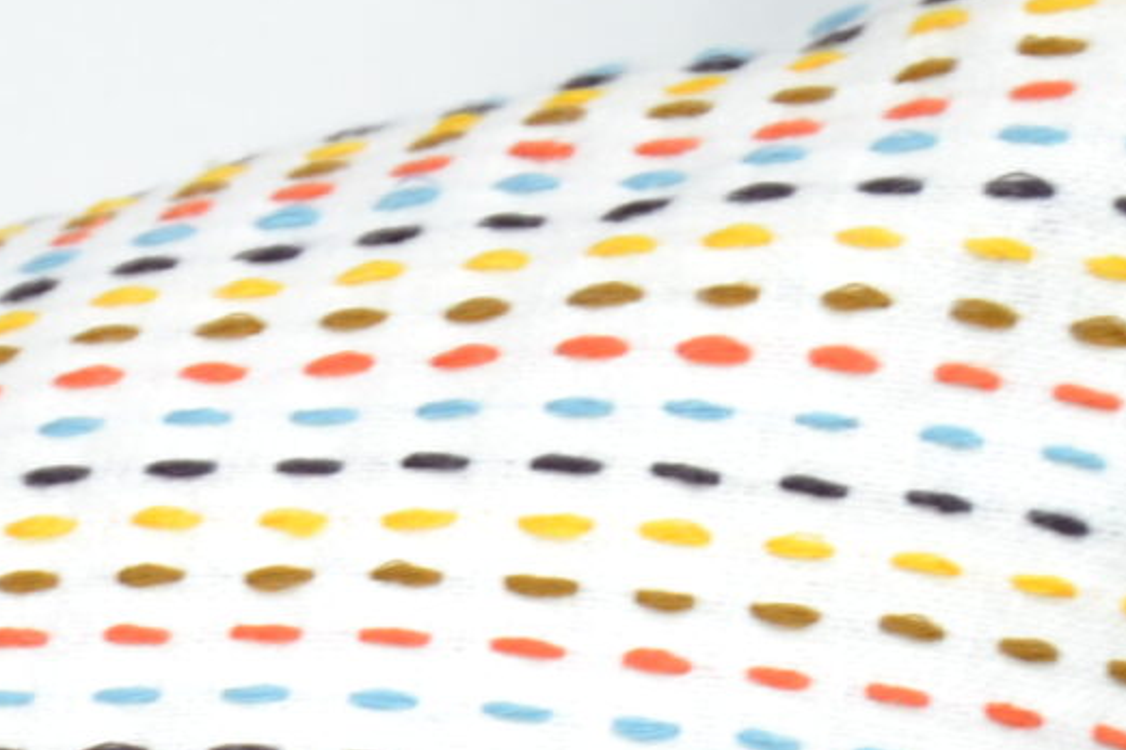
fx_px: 16133
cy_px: 933
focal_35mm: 516
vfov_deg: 2.7
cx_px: -207
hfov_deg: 4.0
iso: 400
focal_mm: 70
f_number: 5.6
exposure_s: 1/50
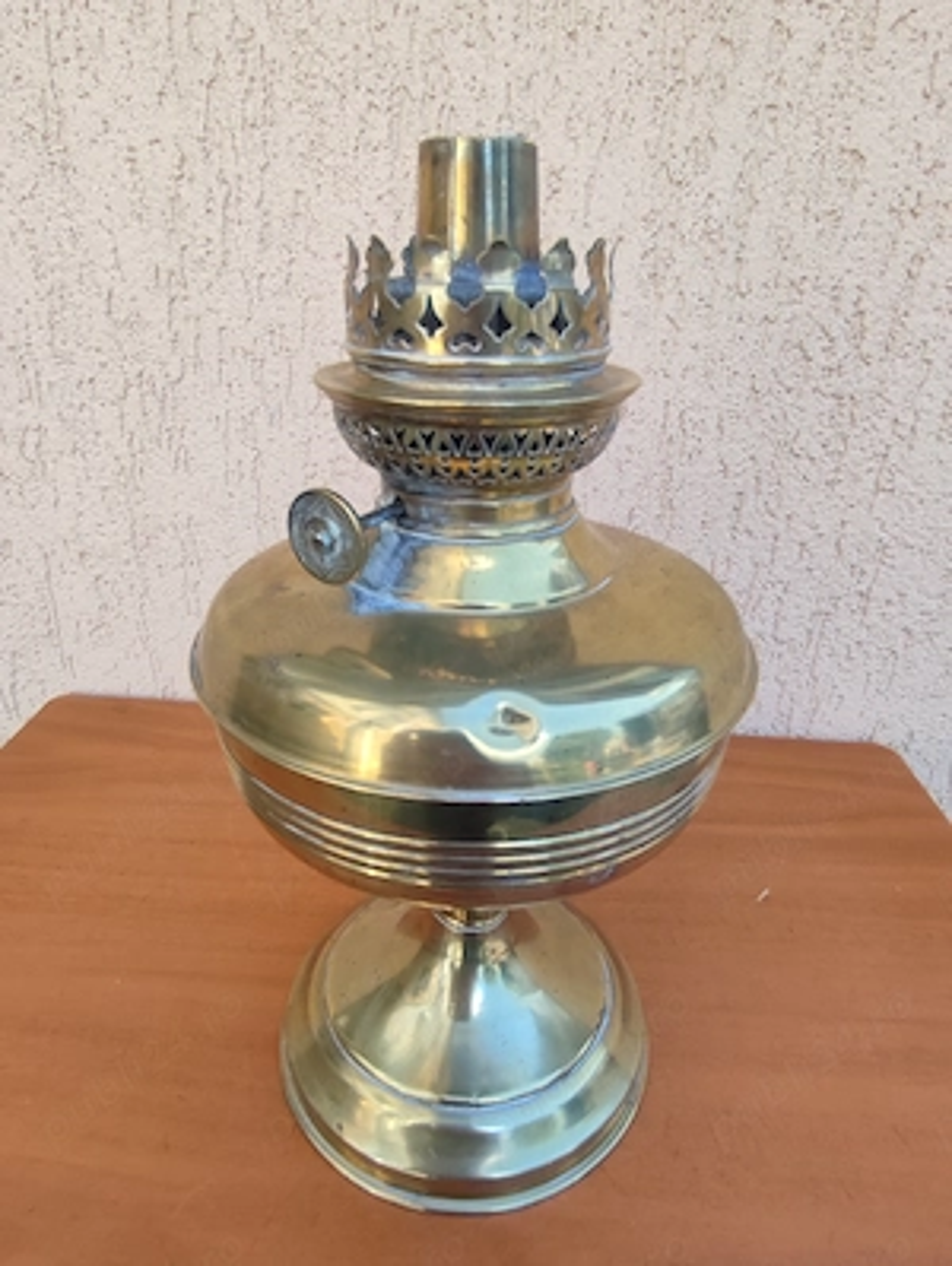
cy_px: 633
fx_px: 586
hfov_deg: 78.2
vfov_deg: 94.4
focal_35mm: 16
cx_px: 476
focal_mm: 1.65
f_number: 2.2
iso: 50
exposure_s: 1/136
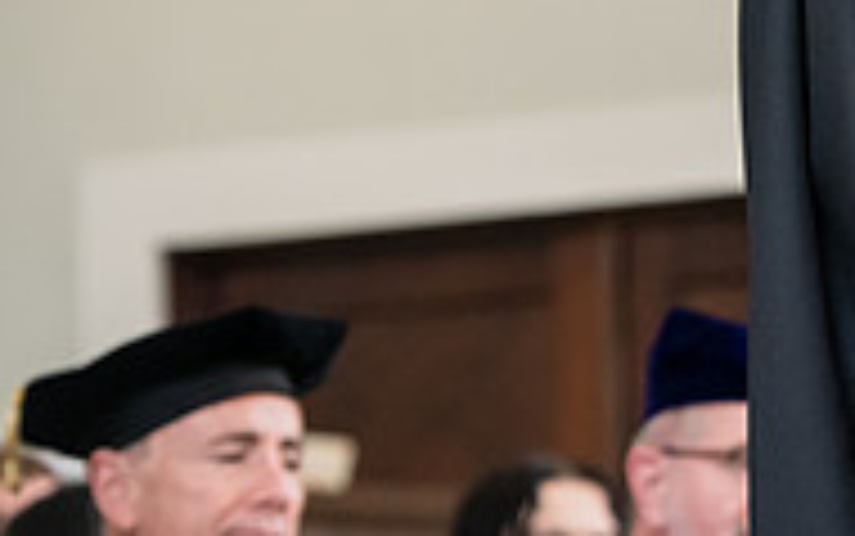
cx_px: 1188
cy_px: -88
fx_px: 9443
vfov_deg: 3.2
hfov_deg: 5.2
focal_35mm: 405
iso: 1600
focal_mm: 130
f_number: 4
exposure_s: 1/200
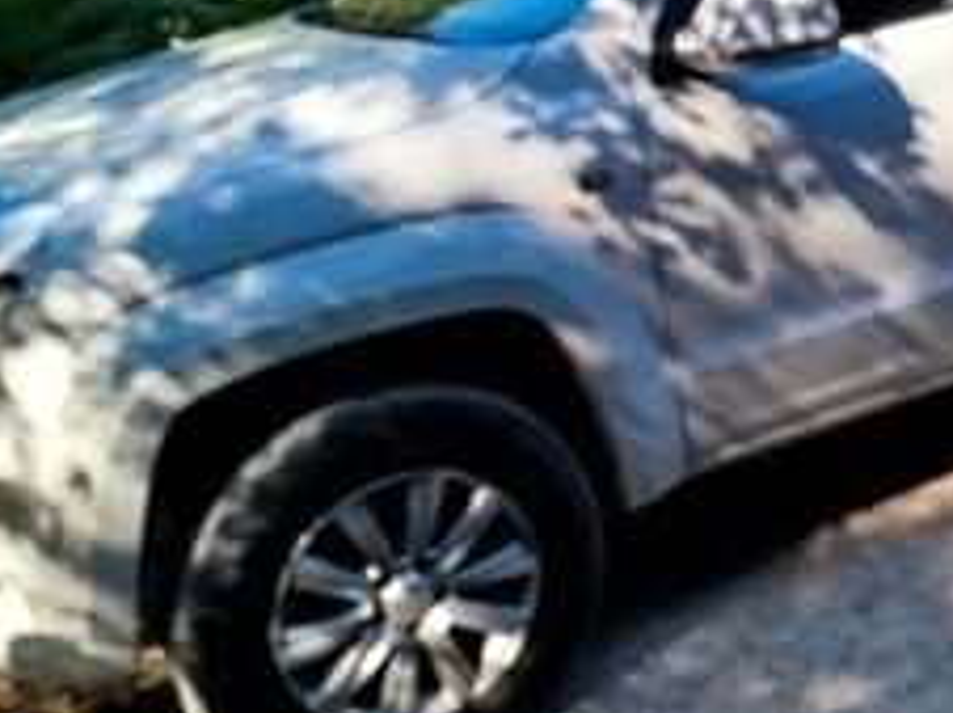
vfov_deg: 28.4
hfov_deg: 36.2
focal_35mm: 51
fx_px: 1403
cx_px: 772
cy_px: 253
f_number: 1.7
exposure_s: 1/326
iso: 50
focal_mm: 5.31
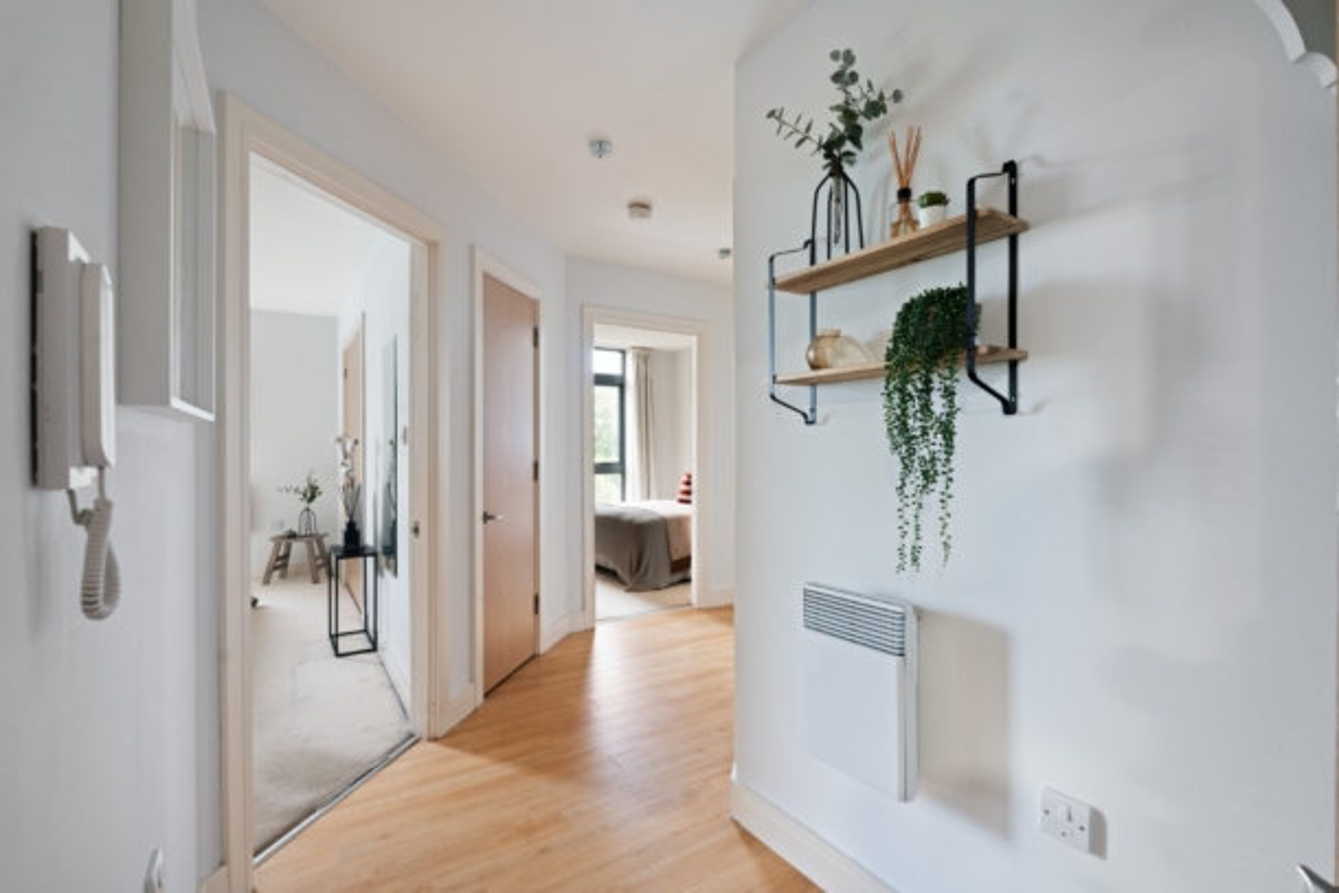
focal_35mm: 17
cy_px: 446
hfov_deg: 93.3
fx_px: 632
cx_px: 670
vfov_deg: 70.5
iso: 400
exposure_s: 1/1.25
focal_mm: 17
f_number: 8
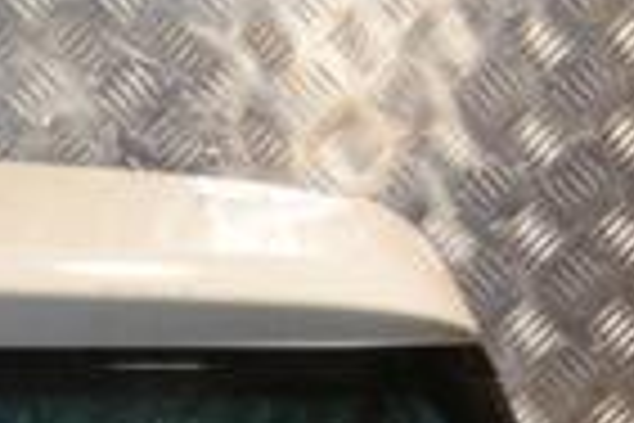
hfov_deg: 10.4
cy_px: 850
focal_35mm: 191
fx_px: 3363
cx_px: -288
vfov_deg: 6.9
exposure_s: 1/200
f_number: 10
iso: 800
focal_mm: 30
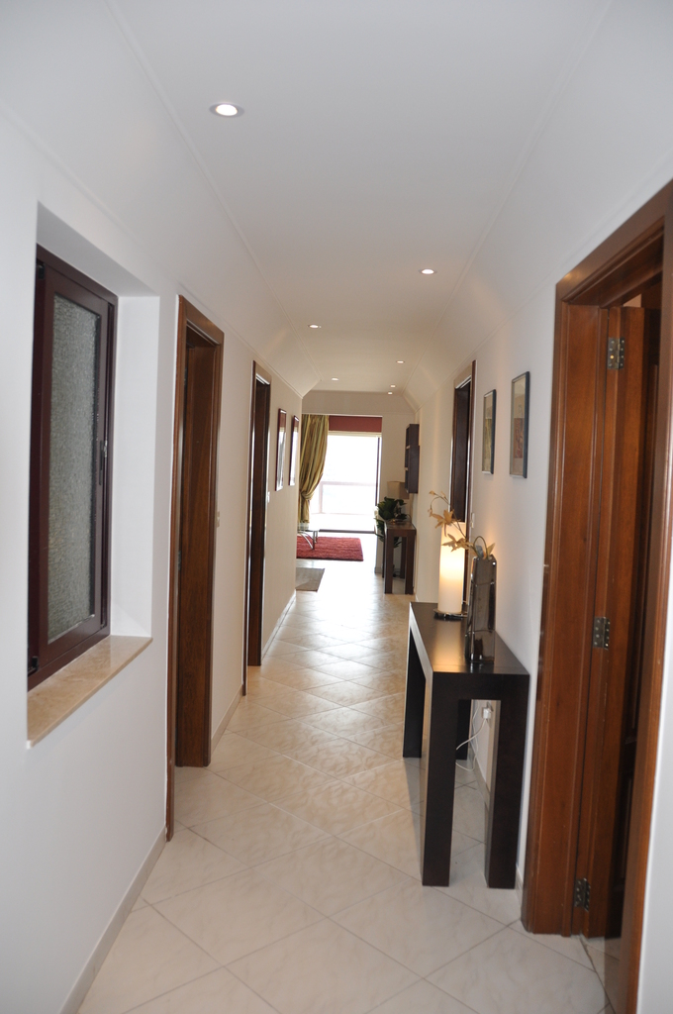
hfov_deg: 47.8
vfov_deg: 67.4
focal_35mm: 27
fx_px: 759
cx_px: 336
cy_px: 507
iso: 400
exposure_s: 1/160
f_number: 3.5
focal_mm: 18
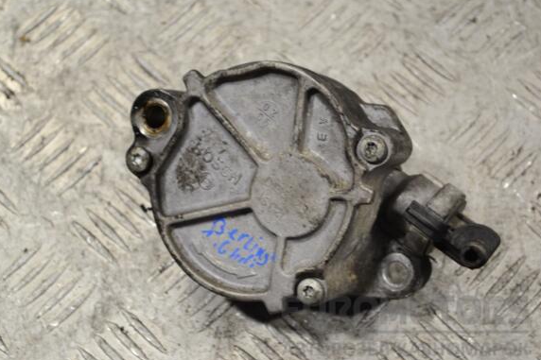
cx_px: 264
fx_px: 1300
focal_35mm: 87
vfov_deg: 15.8
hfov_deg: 23.5
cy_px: 184
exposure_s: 1/30
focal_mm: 55
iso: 200
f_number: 5.6
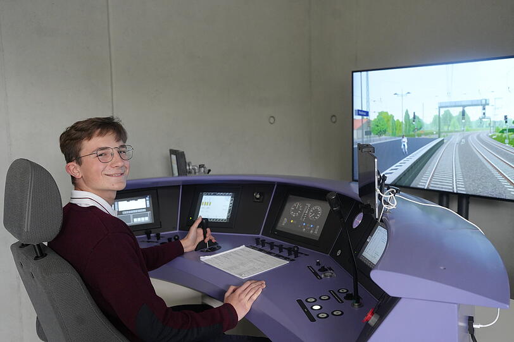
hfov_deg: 54.4
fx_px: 500
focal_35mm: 35
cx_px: 257
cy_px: 171
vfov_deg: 37.8
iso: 3200
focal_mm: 35
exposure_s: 1/160
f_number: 4
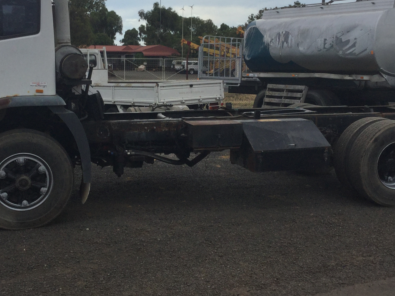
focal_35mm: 53
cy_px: 117
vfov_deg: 27.5
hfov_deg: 36.1
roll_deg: -0.7
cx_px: 165
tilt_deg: -6.9
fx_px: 605
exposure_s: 1/1942
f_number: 2.4
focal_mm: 3.3
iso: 25
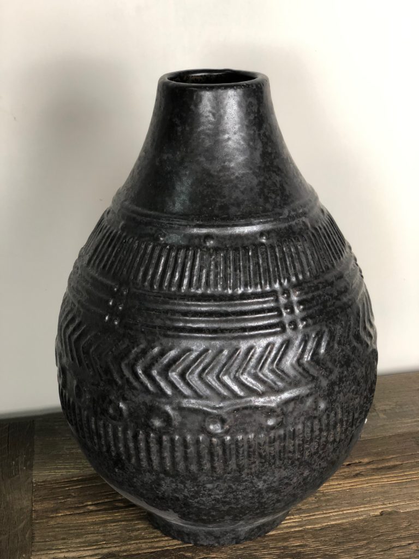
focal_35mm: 52
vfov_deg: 36.8
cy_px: 280
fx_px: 839
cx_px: 210
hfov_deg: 28.0
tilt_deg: -20.1
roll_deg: +1.7
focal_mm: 6
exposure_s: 1/50
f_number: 2.4
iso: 80
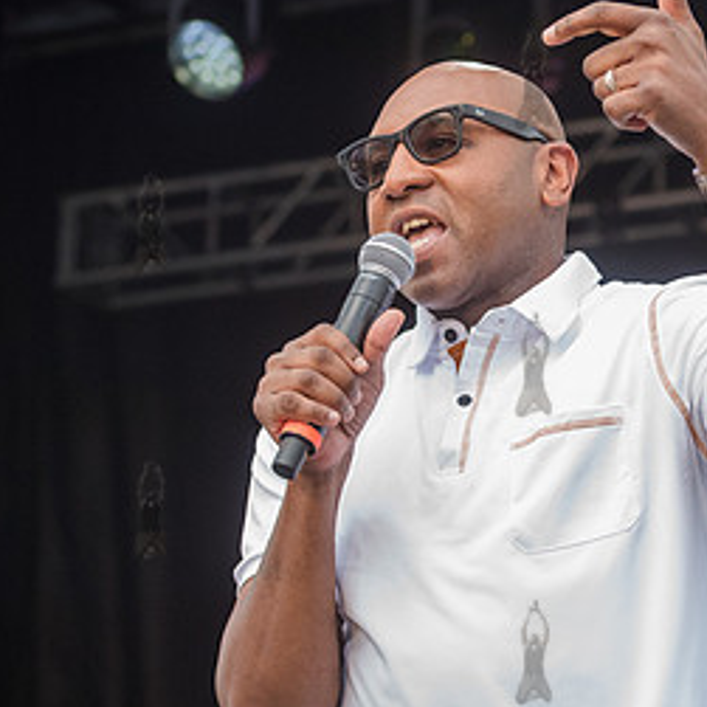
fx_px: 4552
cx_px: 395
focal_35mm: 197
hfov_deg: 8.9
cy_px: 302
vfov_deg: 8.9
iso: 2000
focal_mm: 86
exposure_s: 1/1250
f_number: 4.5
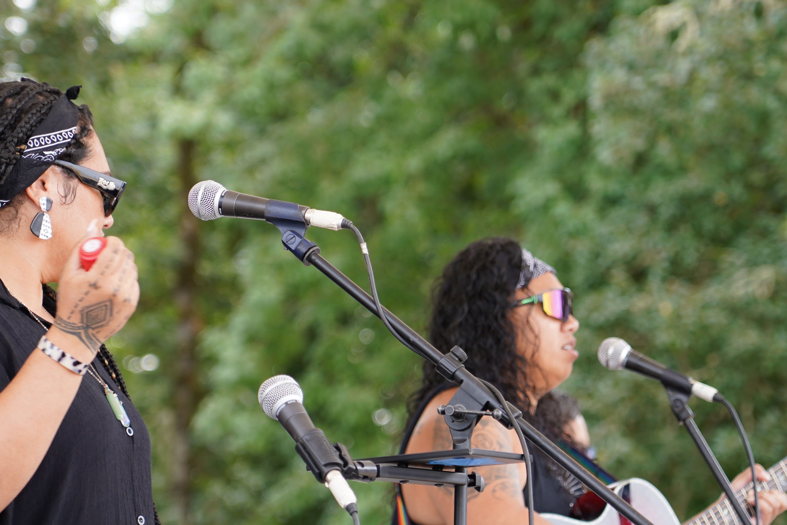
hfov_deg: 12.1
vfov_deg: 8.1
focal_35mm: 170
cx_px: 415
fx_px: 3716
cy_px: 259
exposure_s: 1/160
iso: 200
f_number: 4
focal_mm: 105
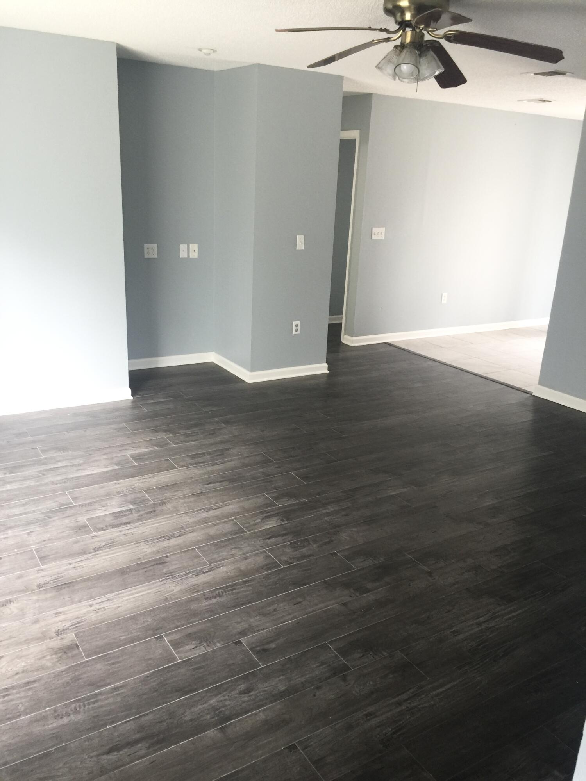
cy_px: 390
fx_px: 655
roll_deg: -3.4
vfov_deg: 61.7
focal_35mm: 29
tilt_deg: -15.5
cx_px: 293
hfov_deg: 48.2
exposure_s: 1/15
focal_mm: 4.15
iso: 40
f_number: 2.2
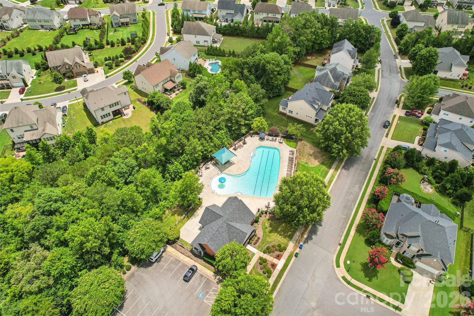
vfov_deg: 57.2
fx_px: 290
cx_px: 237
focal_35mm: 22
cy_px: 158
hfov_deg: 78.6
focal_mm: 8.4
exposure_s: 1/500
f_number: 2.8
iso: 100
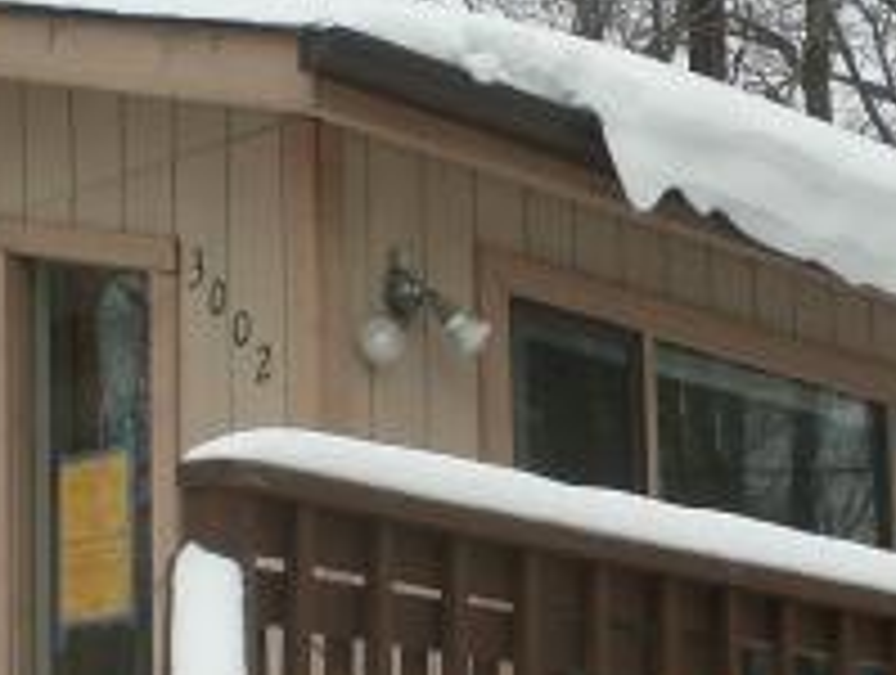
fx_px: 3164
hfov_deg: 16.1
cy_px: 738
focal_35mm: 122
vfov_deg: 12.0
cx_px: 657
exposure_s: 1/400
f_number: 4.4
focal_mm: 6.3
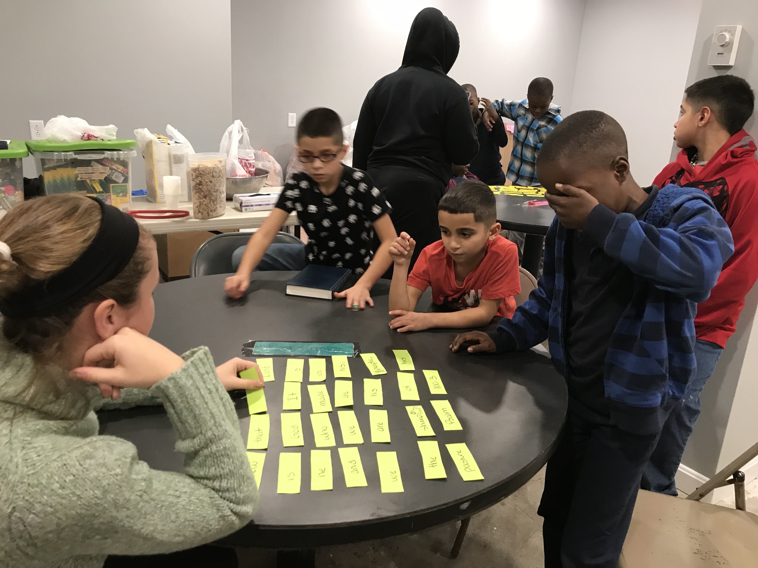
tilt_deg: -16.9
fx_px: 613
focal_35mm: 28
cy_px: 284
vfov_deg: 49.7
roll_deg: -2.4
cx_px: 379
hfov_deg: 63.4
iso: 50
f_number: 1.8
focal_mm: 3.99
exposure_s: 1/15
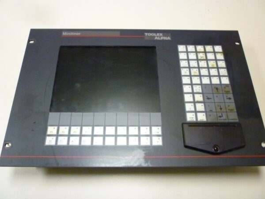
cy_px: 100
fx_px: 222
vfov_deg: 48.2
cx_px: 132
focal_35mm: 29
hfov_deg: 61.7
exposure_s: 1/30
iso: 800
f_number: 3.3
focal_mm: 5.2
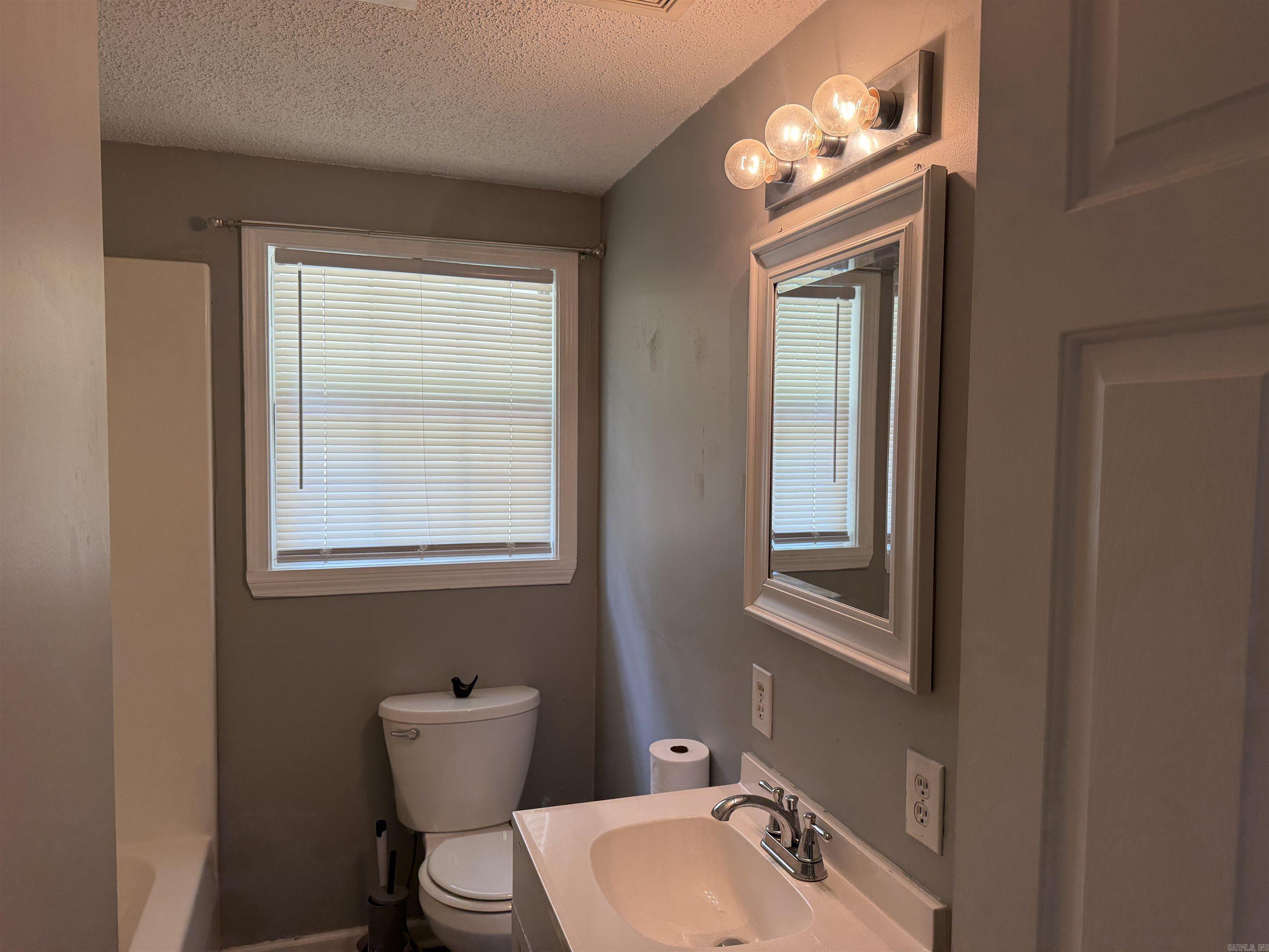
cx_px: 634
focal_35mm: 24
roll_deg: -0.2
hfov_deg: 71.6
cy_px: 476
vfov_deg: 56.8
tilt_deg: -3.7
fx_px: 880
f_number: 1.78
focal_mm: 6.76
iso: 160
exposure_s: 1/120
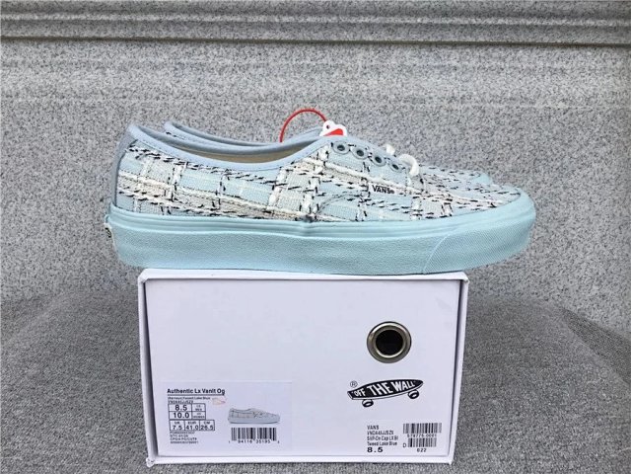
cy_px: 237
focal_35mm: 31
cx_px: 316
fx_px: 565
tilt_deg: -13.9
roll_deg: -0.2
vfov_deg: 45.4
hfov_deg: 58.4
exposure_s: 1/631
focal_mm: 3.3
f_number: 2.4
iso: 25
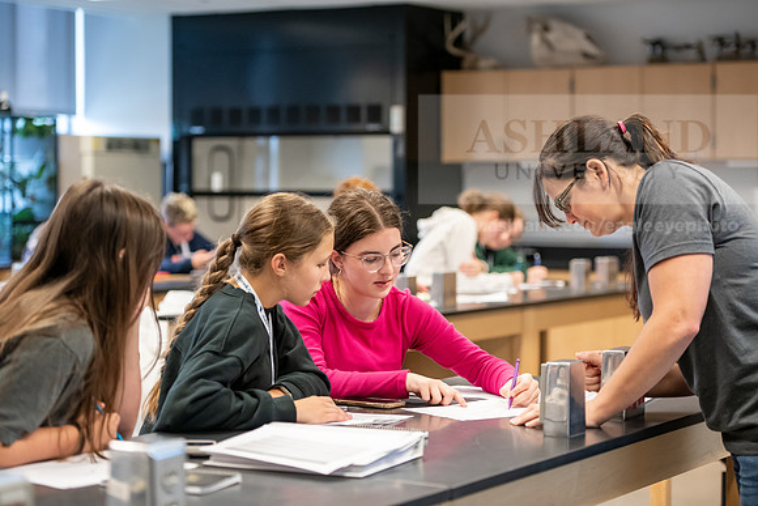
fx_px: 1811
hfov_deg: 23.6
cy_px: 253
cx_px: 379
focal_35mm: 86
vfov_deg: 15.9
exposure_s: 1/200
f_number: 3.2
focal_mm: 86
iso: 2000
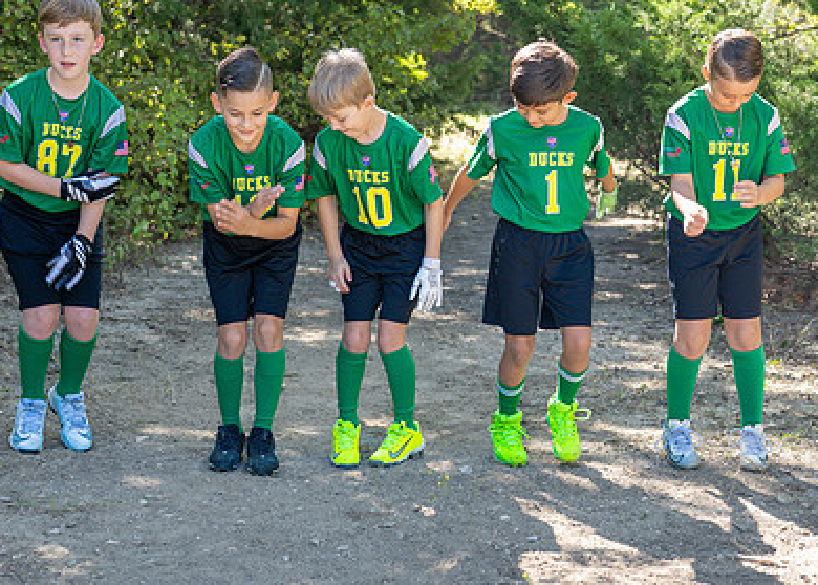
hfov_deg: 21.8
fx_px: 2115
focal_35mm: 91
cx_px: 500
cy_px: 218
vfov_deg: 15.7
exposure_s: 1/250
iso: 125
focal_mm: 50
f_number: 3.2
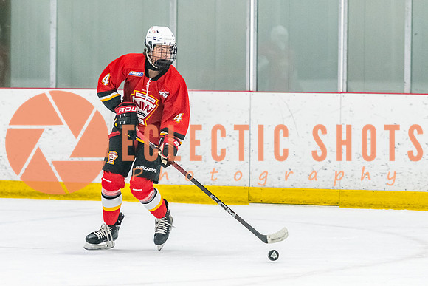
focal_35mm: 271
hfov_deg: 7.6
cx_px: 214
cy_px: 156
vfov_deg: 5.1
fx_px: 3219
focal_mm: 145
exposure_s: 1/800
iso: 3200
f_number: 2.8
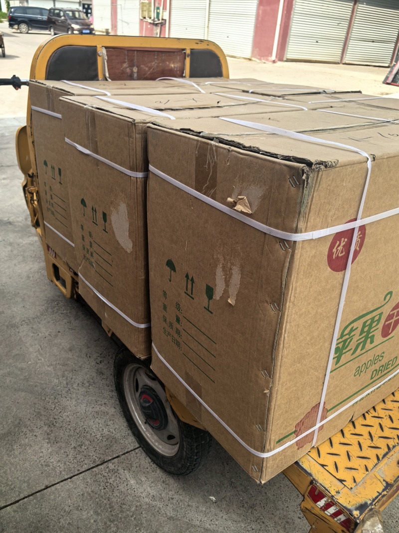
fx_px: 415
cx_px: 200
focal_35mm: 27
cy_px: 266
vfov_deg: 65.3
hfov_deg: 51.3
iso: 50
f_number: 2
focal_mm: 6.35
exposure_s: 1/2725
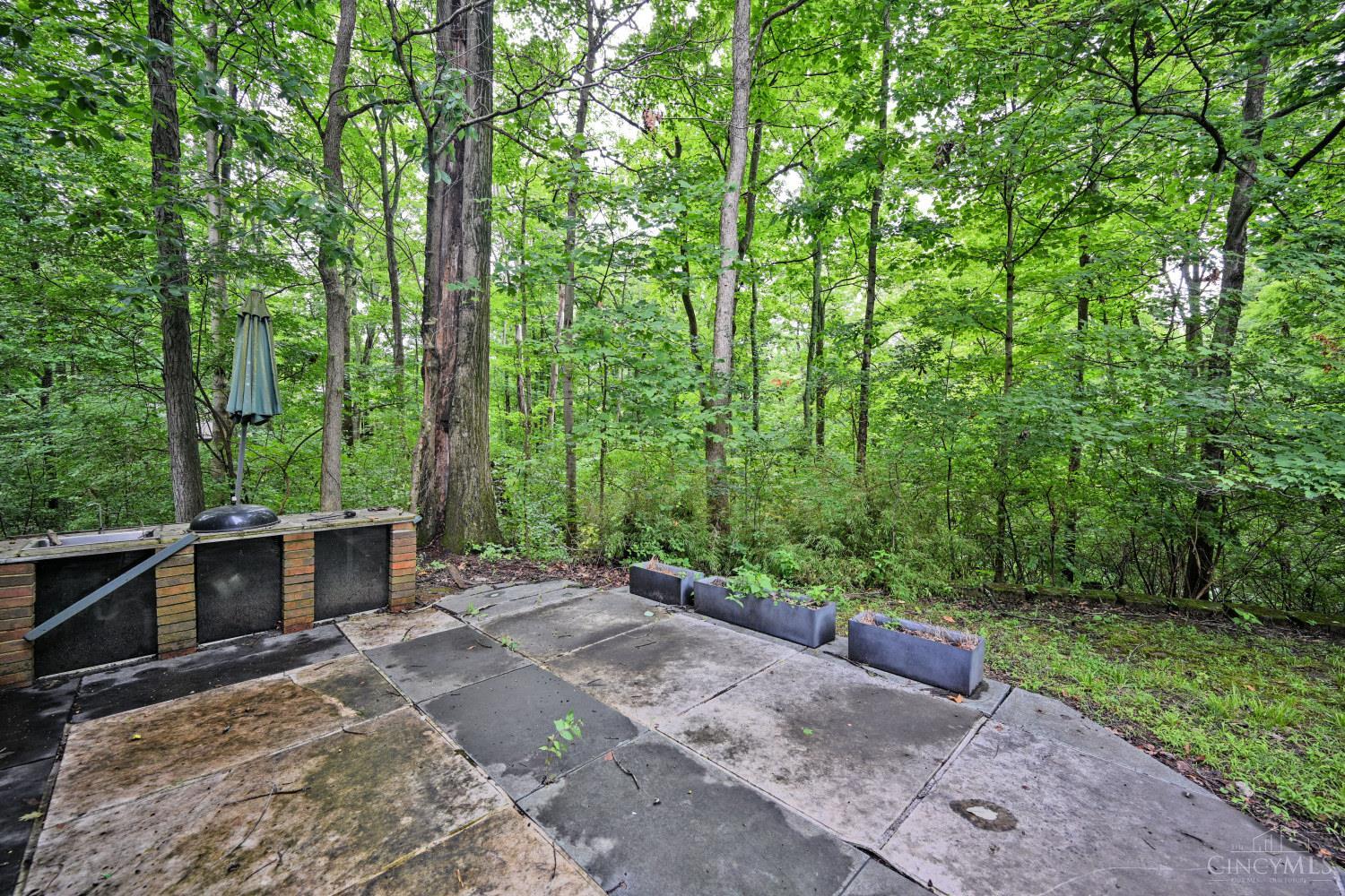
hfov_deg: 104.3
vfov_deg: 81.2
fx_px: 523
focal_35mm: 14
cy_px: 448
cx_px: 672
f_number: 4
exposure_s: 1/125
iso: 450
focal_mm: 14
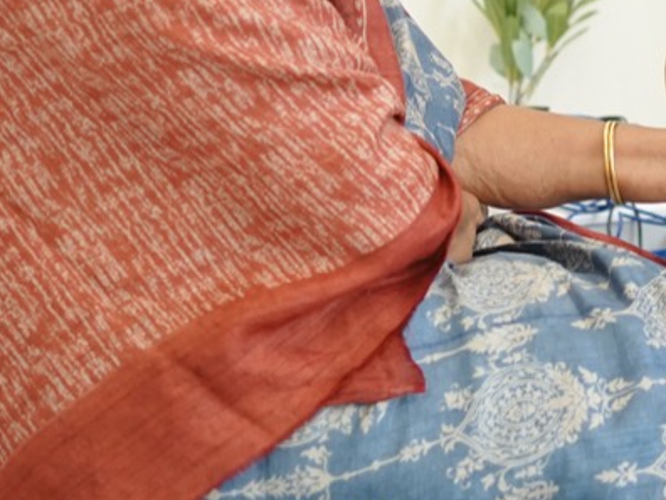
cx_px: 935
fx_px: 2617
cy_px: -64
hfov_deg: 13.8
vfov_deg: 10.8
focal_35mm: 136
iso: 2500
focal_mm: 35
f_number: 2.8
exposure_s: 1/500
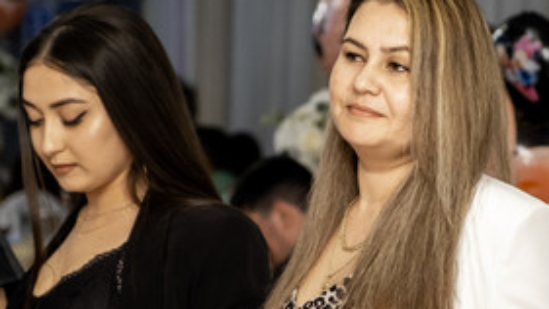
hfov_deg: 10.9
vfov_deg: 6.1
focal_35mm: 198
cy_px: 173
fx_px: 2882
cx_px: 387
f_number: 2.8
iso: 1250
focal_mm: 55
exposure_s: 1/160
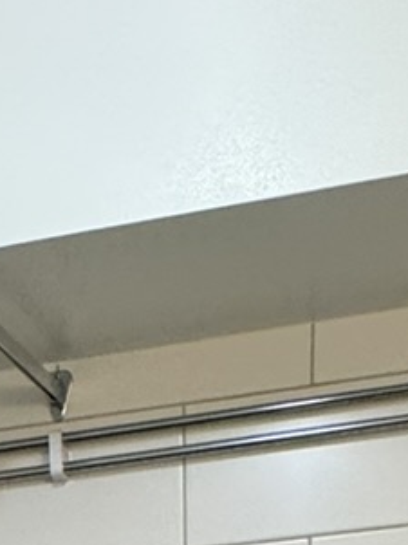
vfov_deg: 12.9
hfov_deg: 15.3
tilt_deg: -18.6
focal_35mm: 95
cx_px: 31
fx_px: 1495
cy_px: 1453
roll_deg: +3.3
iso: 200
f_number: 2.2
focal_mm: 2.22
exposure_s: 1/50
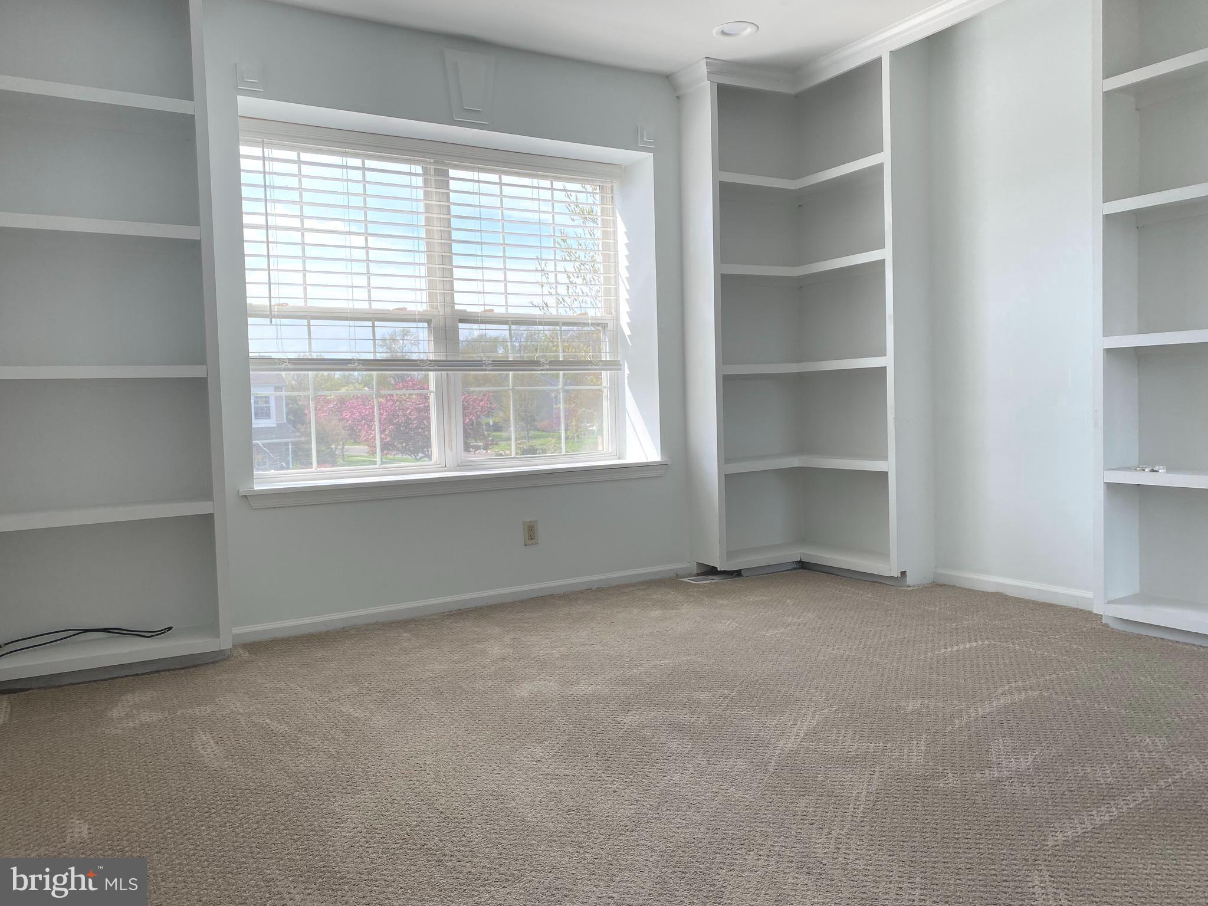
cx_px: 604
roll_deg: +2.0
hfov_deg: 67.3
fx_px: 907
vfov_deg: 53.1
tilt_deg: -1.8
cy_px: 453
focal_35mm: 26
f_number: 1.8
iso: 32
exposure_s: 1/724
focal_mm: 4.25
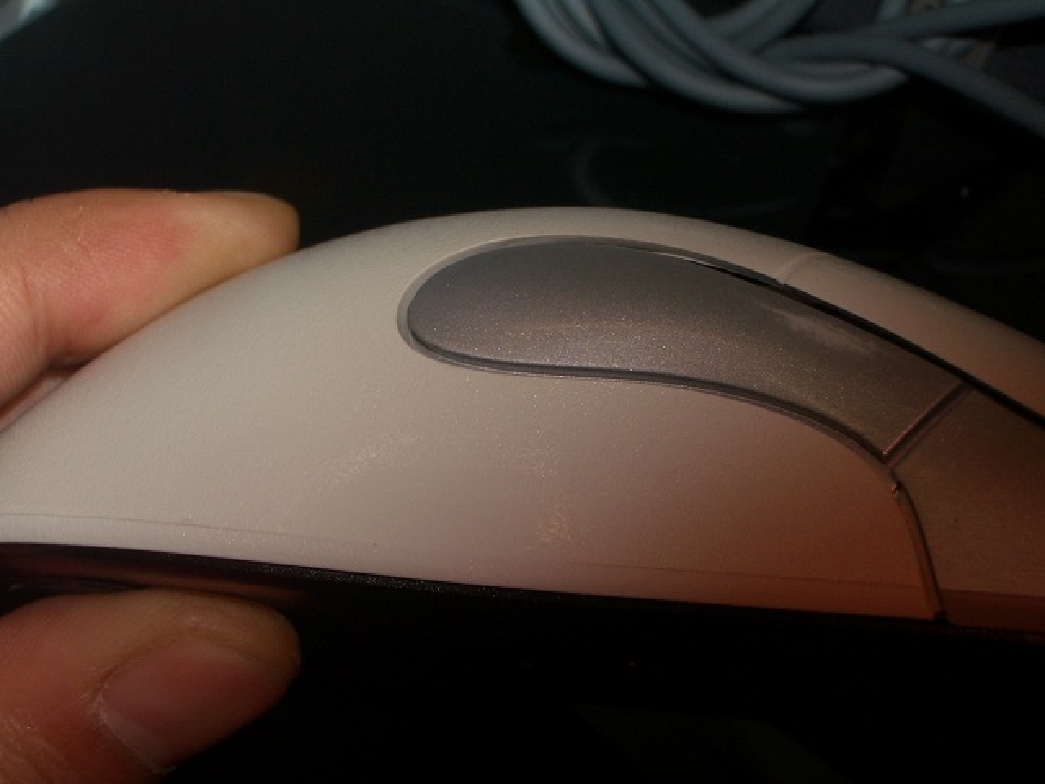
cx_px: 522
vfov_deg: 19.9
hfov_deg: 26.3
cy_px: 392
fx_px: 2234
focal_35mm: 74
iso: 50
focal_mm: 12.2
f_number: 6.2
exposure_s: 1/60
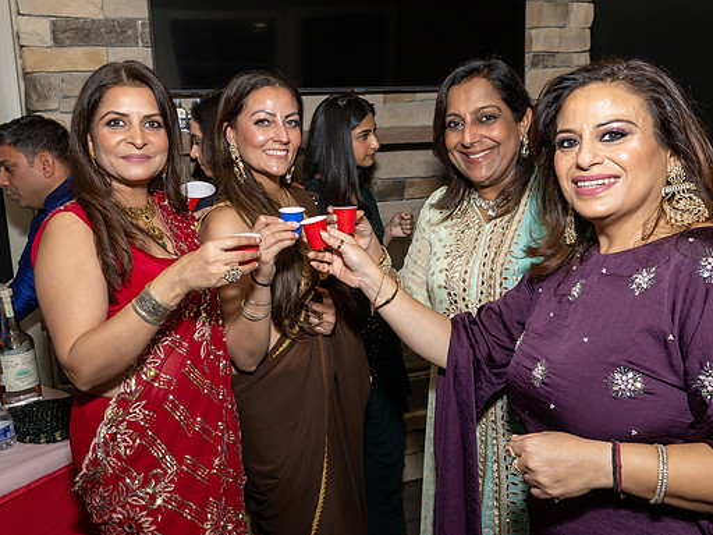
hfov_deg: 59.9
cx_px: 329
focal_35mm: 30
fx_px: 618
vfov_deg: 46.7
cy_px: 241
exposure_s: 1/250
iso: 640
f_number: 8
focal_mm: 17
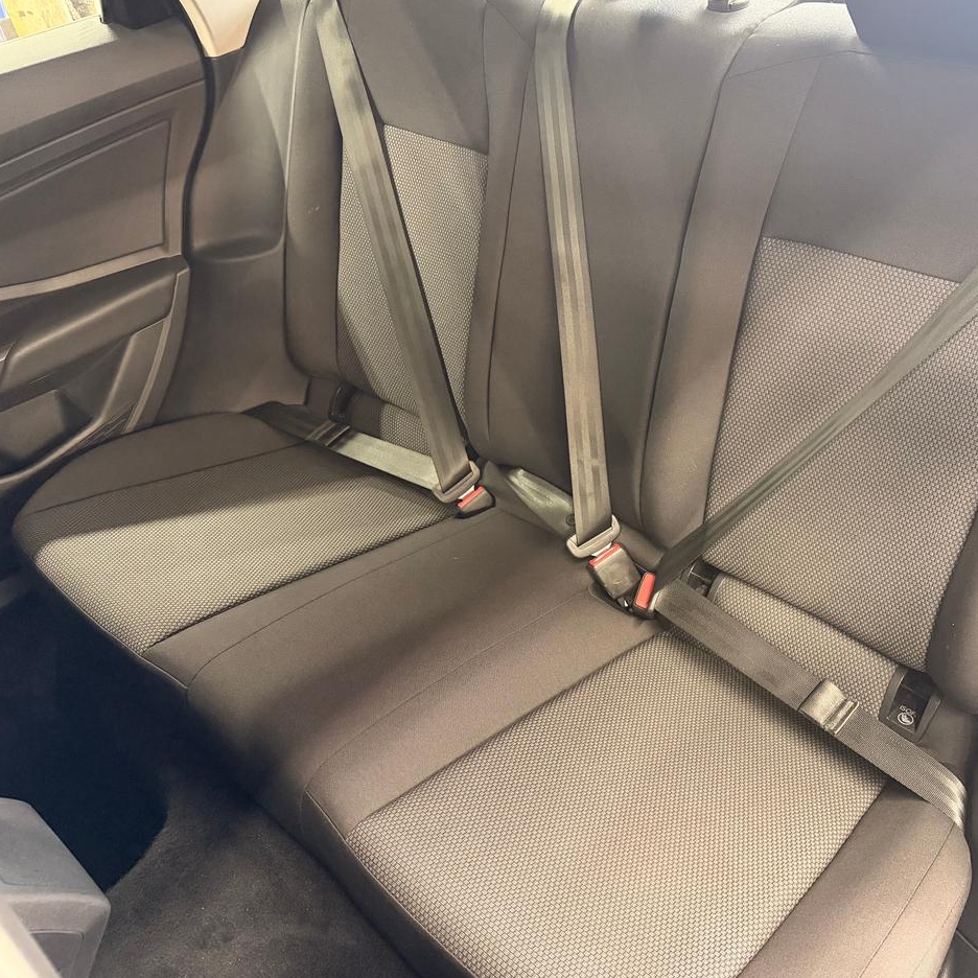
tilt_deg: -38.8
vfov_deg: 55.6
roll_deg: +7.9
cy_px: 482
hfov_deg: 54.3
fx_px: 927
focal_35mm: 29
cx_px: 663
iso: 800
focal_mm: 6.76
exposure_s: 1/40
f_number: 1.78
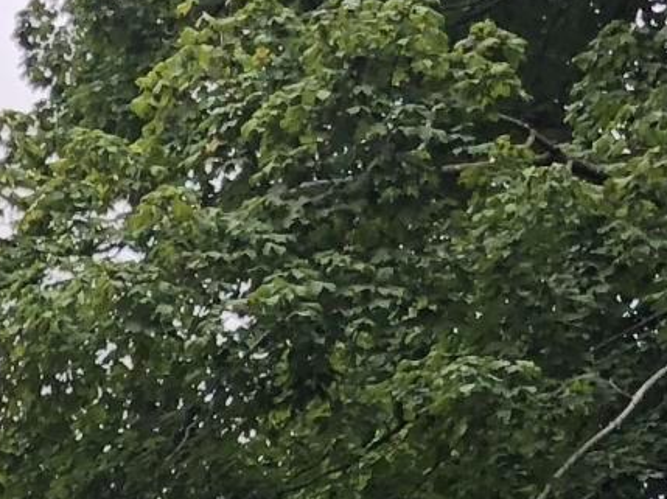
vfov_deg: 6.7
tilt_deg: +5.3
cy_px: 1631
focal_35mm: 196
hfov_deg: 9.6
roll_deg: -0.8
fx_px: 3773
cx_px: -529
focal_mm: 3.99
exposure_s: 1/269
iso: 20
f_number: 1.8
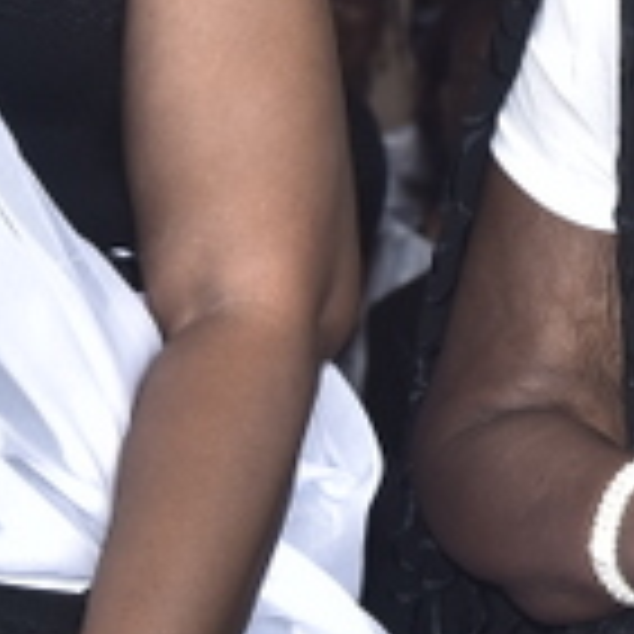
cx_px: 998
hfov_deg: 3.7
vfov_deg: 3.7
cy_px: 139
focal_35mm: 473
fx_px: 9801
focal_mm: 98
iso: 320
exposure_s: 1/250
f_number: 7.1
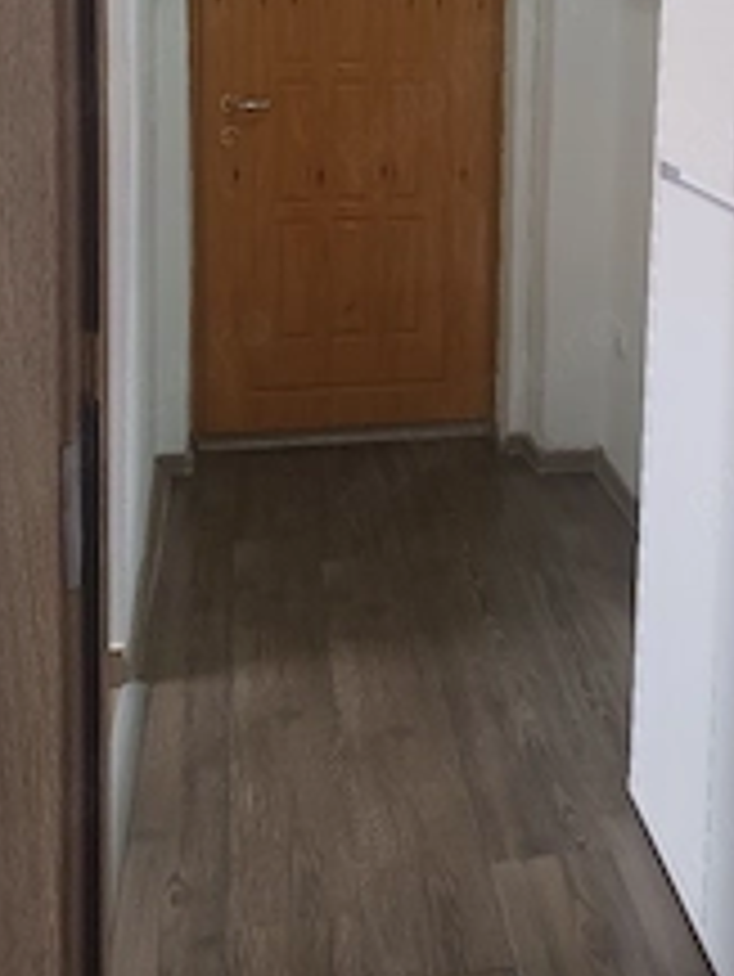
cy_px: 117
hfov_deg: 30.9
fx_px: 1299
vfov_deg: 38.7
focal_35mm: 46
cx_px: 567
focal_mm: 4.65
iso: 160
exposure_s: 1/50
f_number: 1.8
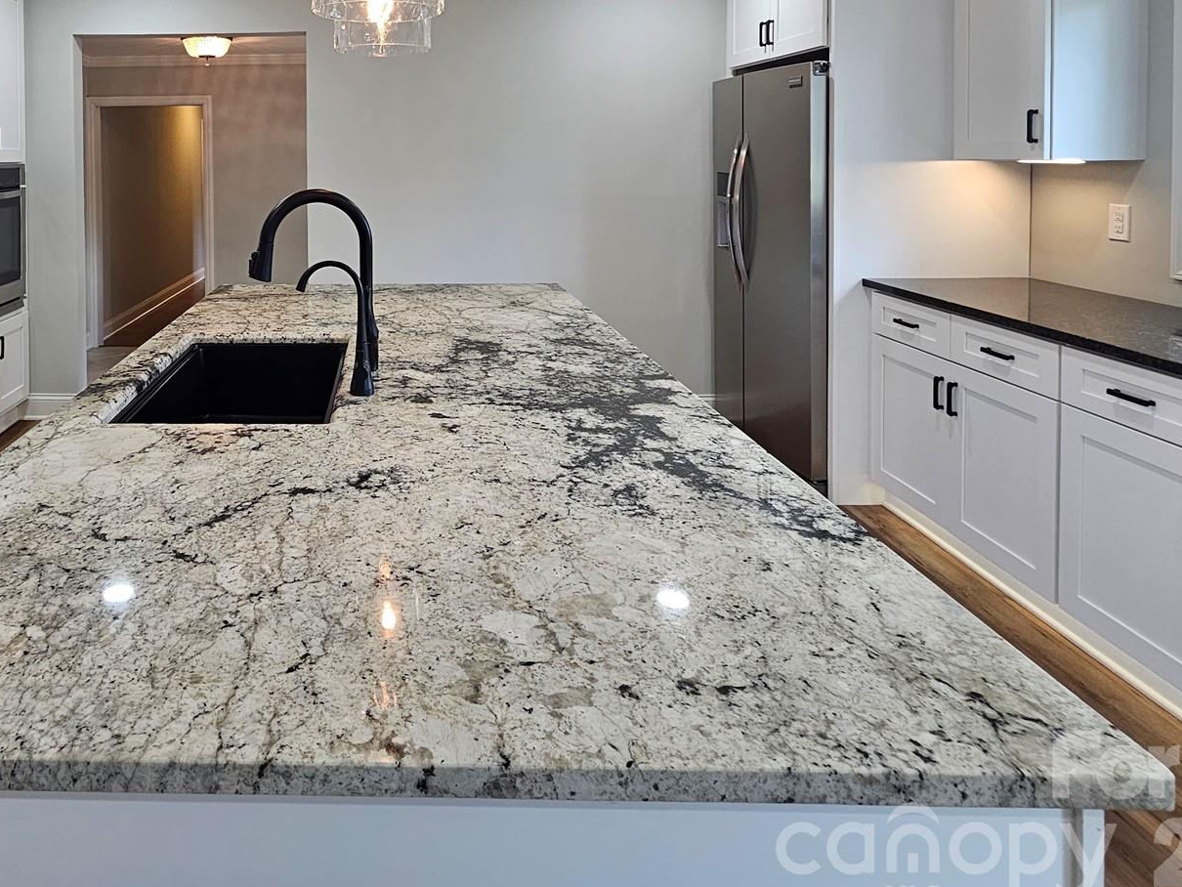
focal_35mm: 22
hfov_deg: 73.3
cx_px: 363
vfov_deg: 56.5
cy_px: 172
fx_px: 751
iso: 100
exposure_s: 1/60
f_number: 2.2
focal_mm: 2.2
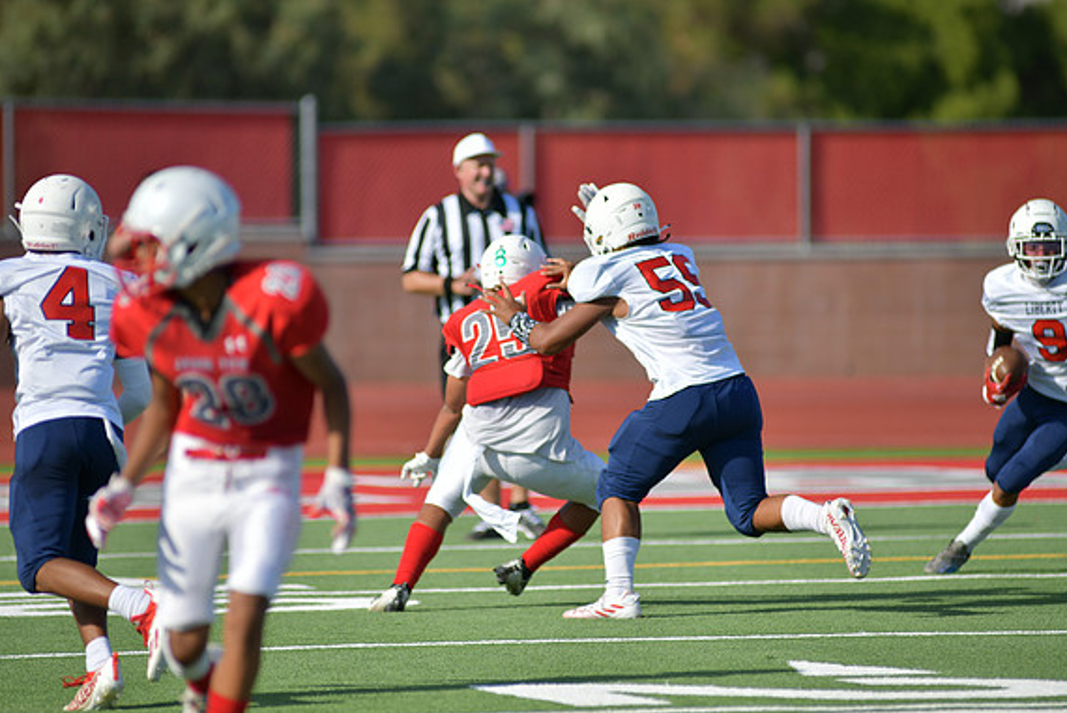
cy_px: 356
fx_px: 9046
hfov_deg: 6.8
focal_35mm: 305
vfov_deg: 4.5
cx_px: 534
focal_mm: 300
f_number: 3.5
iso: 100
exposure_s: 1/2000
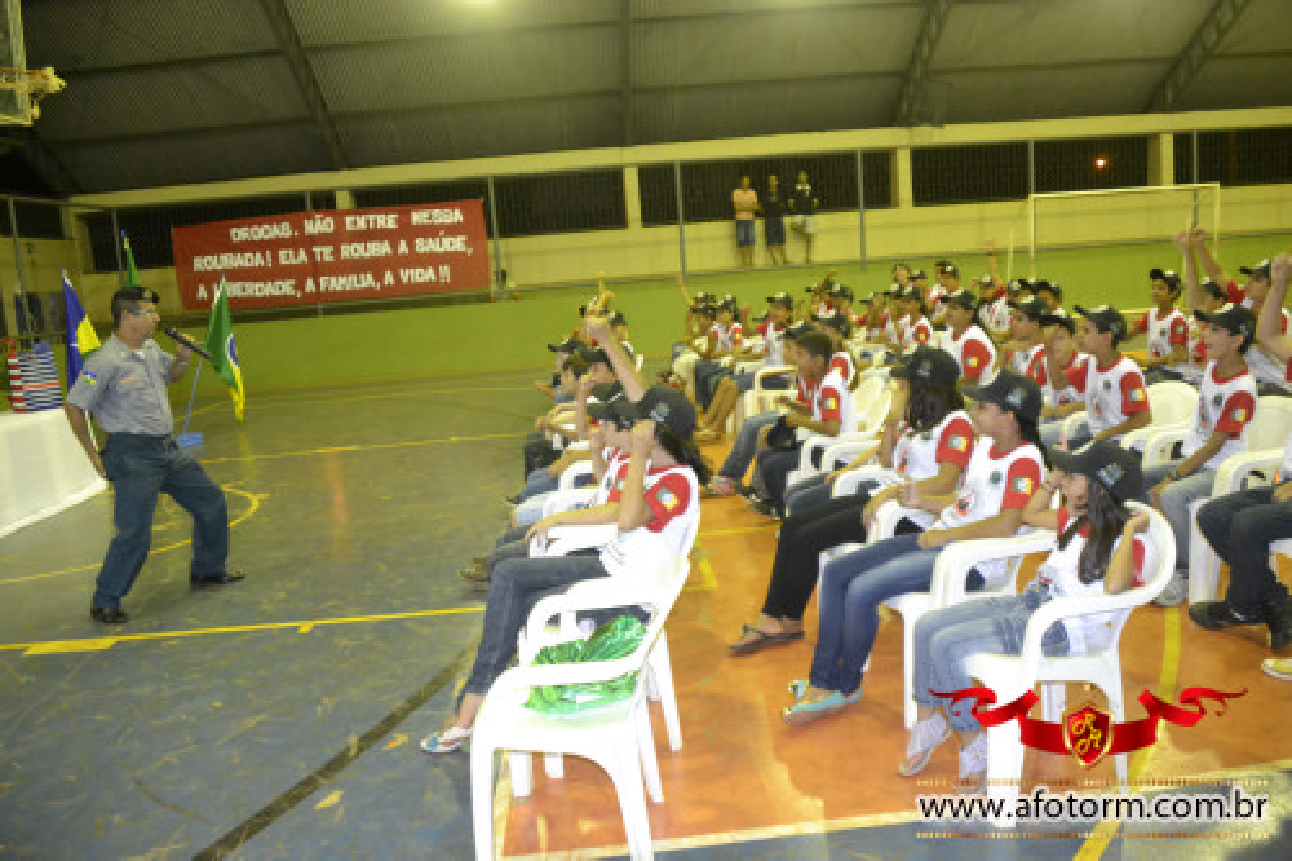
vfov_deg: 43.6
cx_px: 646
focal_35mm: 30
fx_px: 1076
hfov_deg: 61.9
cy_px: 430
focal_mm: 20
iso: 2500
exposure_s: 1/60
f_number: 3.5
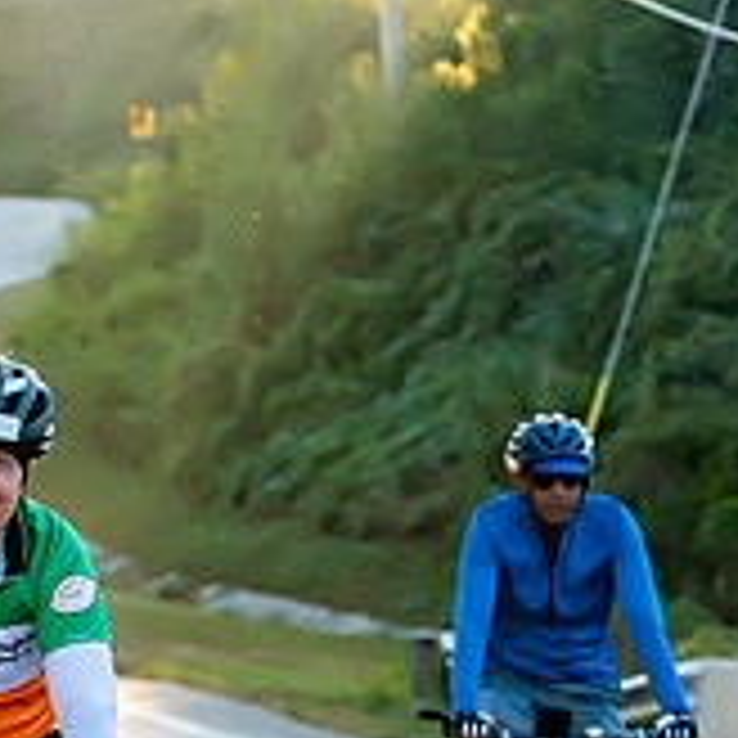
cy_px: 770
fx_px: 10613
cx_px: -88
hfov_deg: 4.0
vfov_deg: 4.0
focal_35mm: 440
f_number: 5
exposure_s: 1/640
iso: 800
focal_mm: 112
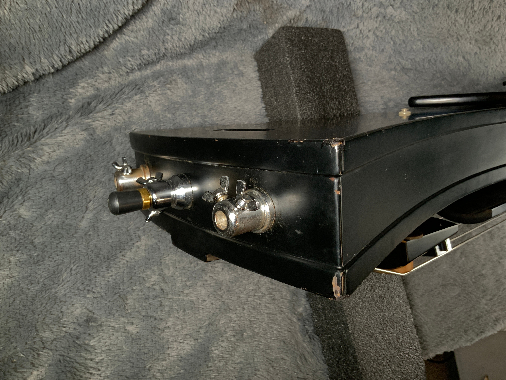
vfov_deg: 48.2
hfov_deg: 61.7
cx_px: 253
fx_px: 424
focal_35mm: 29
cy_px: 190
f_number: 1.8
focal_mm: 3
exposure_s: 1/104
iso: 64
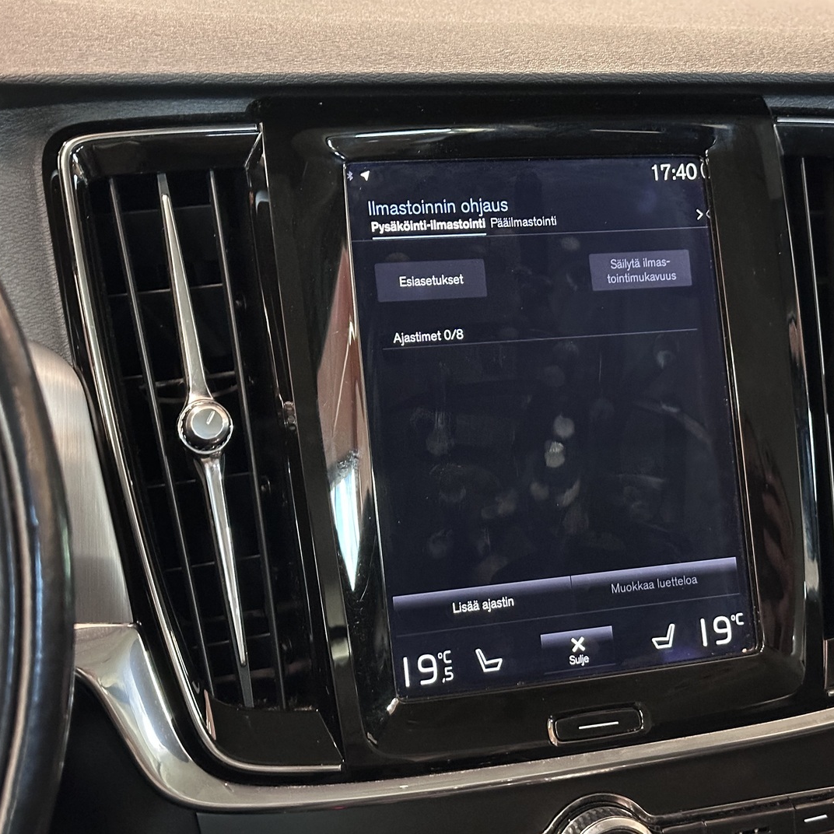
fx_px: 1554
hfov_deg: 30.0
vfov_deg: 30.0
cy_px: 415
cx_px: 490
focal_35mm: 57
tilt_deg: -16.5
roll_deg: -2.3
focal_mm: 6.86
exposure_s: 1/25
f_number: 1.78
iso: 640
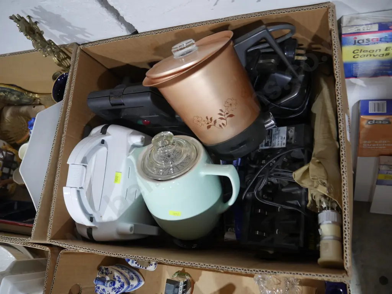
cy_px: 147
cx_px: 196
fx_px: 317
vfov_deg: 49.7
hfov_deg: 63.4
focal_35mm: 28
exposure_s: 1/60
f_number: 3.5
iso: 1250
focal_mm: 14
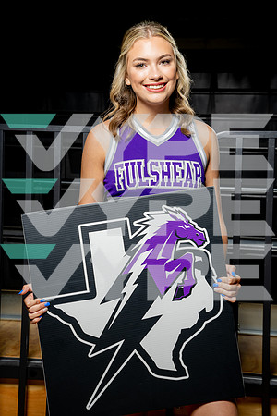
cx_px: 138
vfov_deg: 33.9
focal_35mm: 59
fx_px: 681
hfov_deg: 23.0
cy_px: 208
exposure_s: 1/250
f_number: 6.3
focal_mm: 59
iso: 100
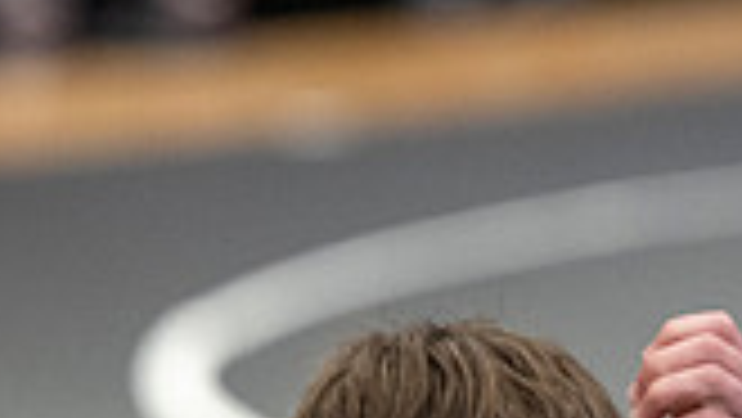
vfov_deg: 1.8
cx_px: 533
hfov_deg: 3.3
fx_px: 13011
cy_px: 906
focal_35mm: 661
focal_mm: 140
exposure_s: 1/1000
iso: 3200
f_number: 2.8
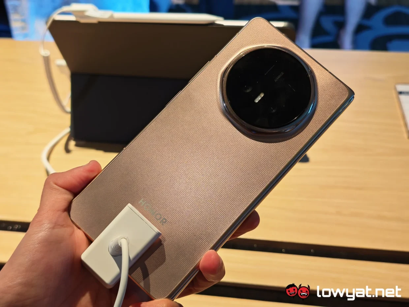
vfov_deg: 31.5
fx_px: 544
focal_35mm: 46
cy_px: 154
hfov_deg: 41.2
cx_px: 204
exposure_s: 1/50
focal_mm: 5.4
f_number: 1.6
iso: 80
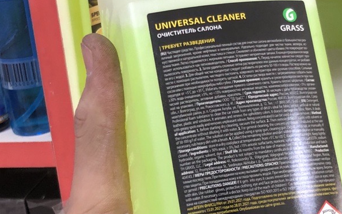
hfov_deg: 28.5
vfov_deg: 18.0
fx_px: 671
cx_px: 218
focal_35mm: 72
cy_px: 167
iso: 32
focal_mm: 4
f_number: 1.8
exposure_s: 1/30
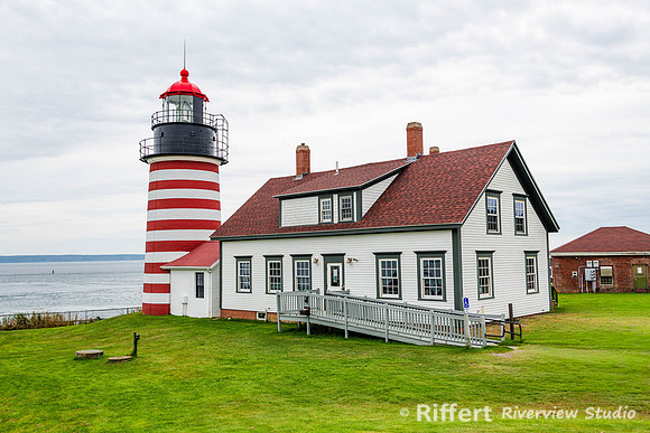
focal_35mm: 32
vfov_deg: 41.1
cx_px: 325
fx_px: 578
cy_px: 216
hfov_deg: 58.7
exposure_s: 1/250
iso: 64
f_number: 8
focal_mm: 32
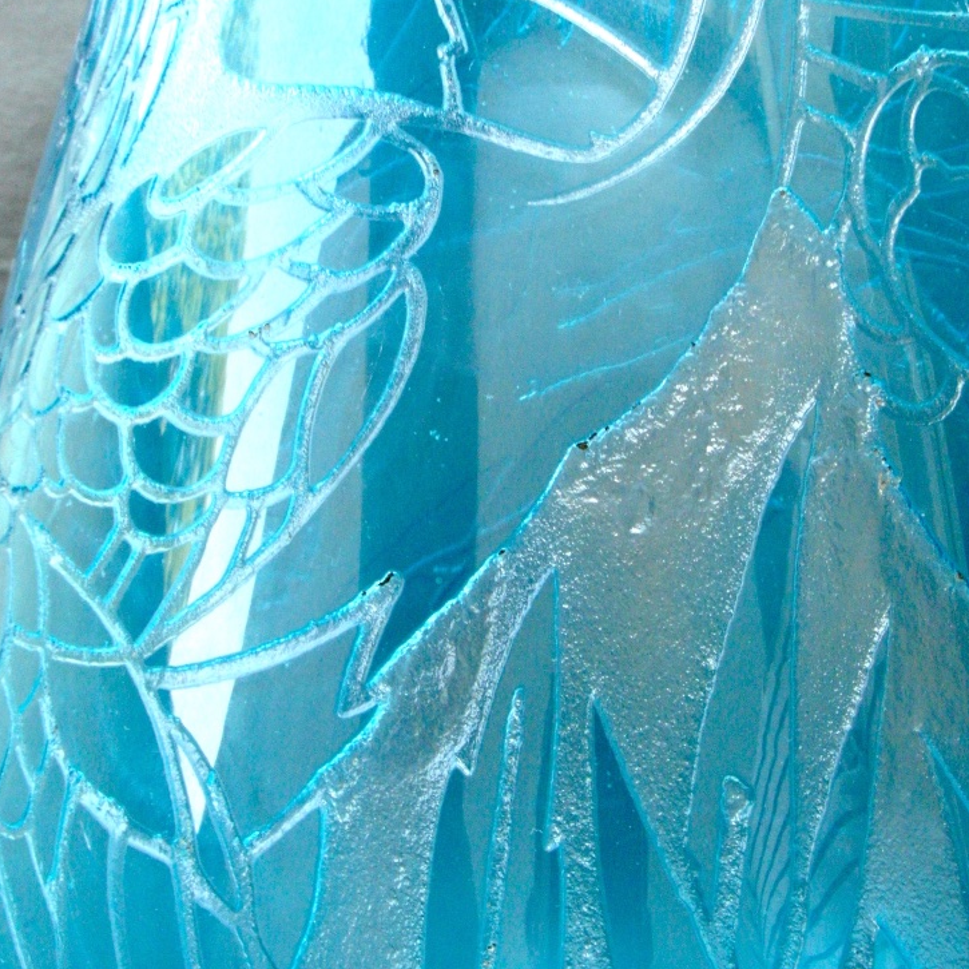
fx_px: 1900
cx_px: 572
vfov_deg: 28.6
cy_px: 405
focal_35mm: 60
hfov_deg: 28.6
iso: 240
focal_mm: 6.8
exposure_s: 1/30
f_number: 5.8
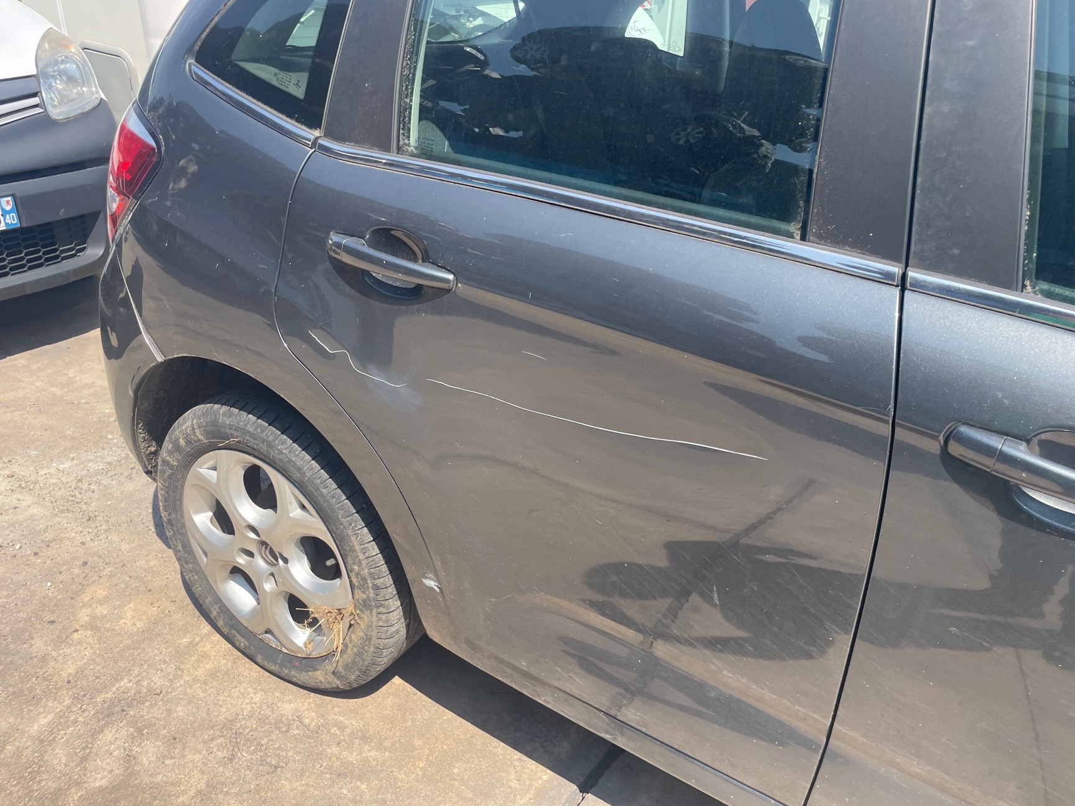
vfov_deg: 51.4
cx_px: 549
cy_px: 415
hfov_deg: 65.3
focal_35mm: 27
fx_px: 839
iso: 32
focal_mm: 4.2
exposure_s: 1/1135
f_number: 1.6
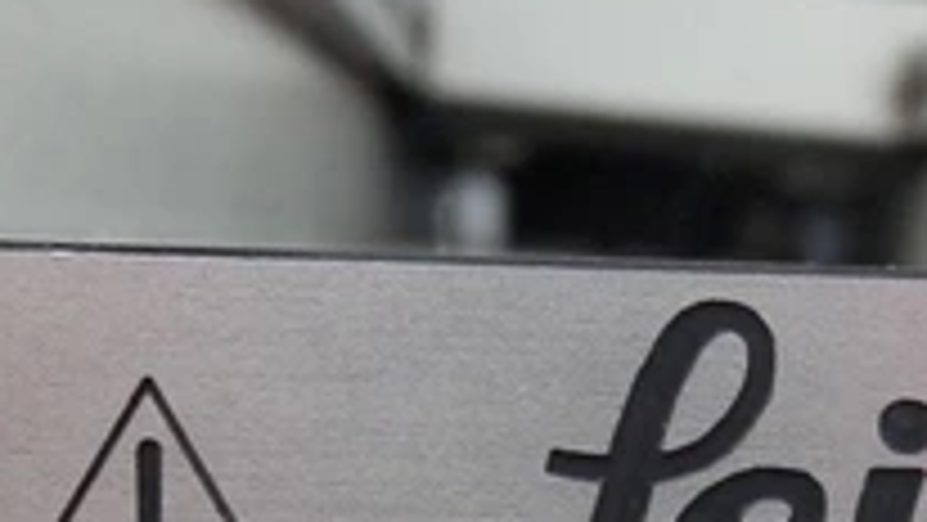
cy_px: 540
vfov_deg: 16.4
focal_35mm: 72
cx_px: 734
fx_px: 1770
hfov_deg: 28.7
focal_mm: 6.2
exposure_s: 1/30
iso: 1600
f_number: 3.5
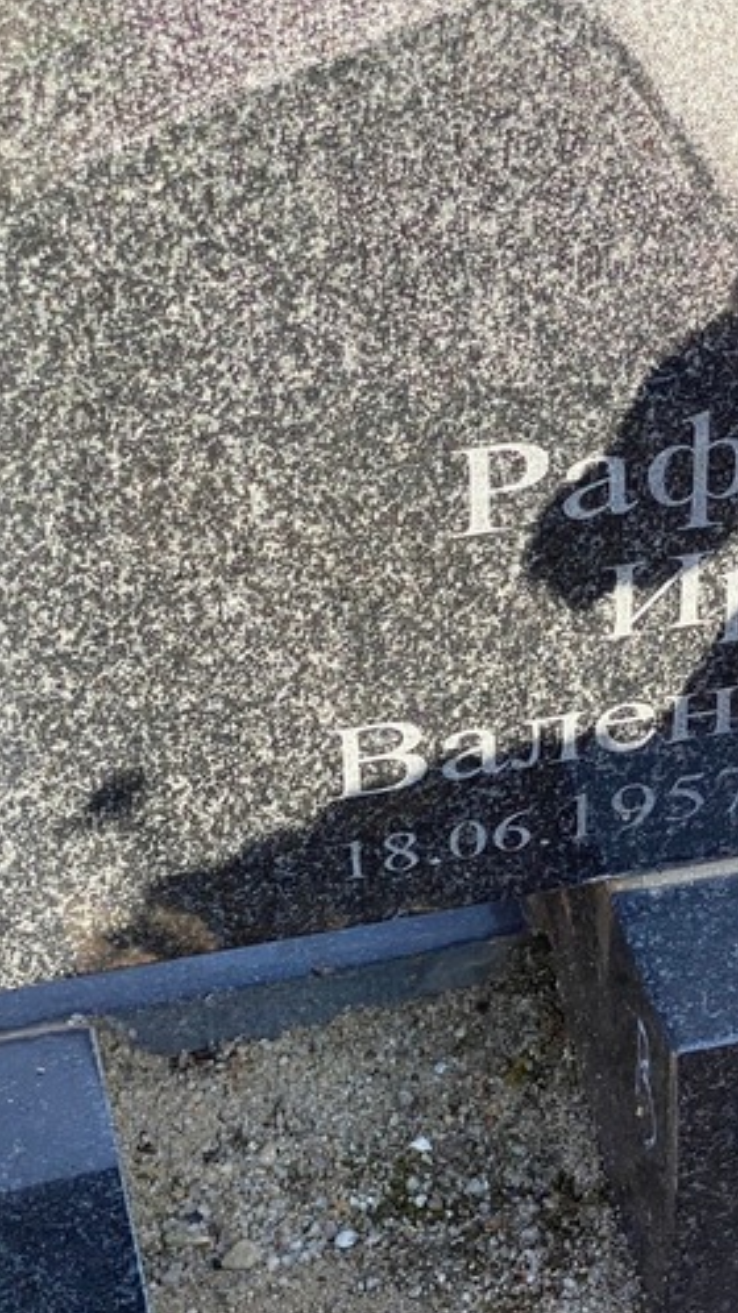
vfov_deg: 23.4
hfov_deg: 13.0
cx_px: 822
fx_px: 3167
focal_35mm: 91
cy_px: 725
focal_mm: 6
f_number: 2
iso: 20
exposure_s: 1/413
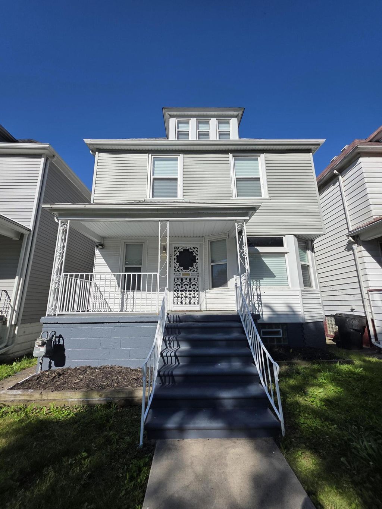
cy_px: 254
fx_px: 191
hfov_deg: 89.9
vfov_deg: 106.2
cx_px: 191
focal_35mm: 13
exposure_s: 1/2812
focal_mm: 2.2
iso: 40
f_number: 1.9
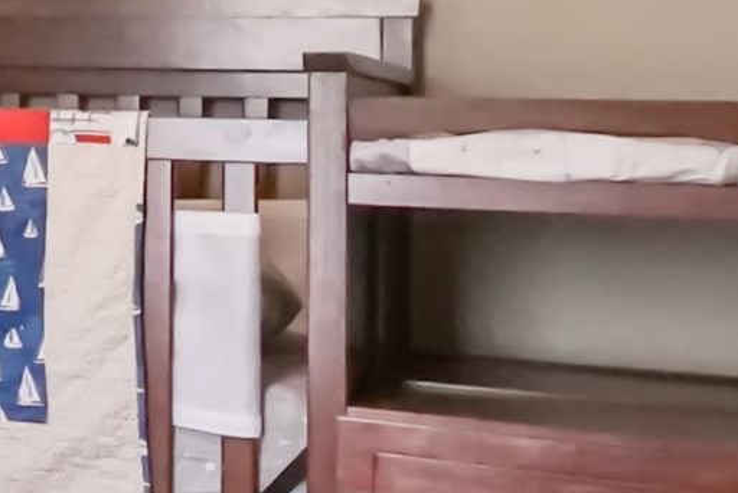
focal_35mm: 84
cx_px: -901
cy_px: 92
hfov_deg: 16.0
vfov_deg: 16.2
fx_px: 1723
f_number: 18
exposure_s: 1/15
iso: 12800
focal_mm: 14
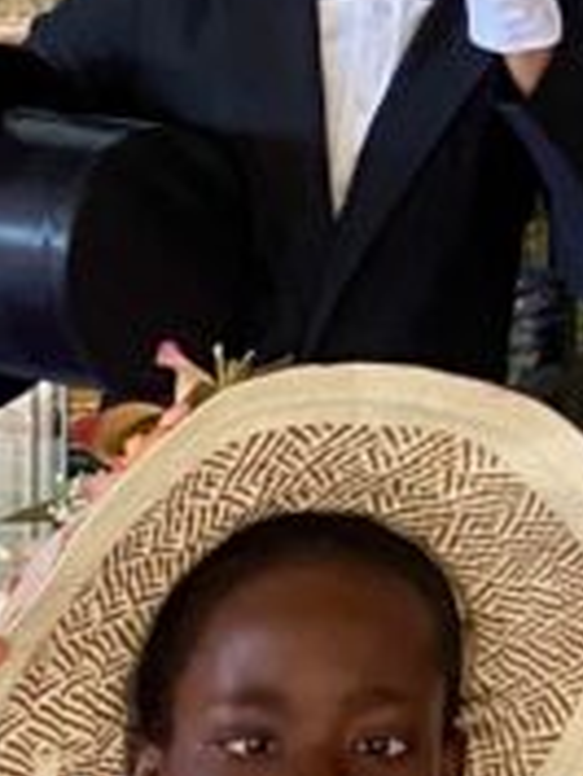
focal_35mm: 196
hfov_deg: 7.0
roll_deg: -1.2
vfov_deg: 10.0
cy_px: 116
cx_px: 1617
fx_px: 4396
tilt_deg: -3.2
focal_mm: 4.25
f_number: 1.8
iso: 200
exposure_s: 1/60
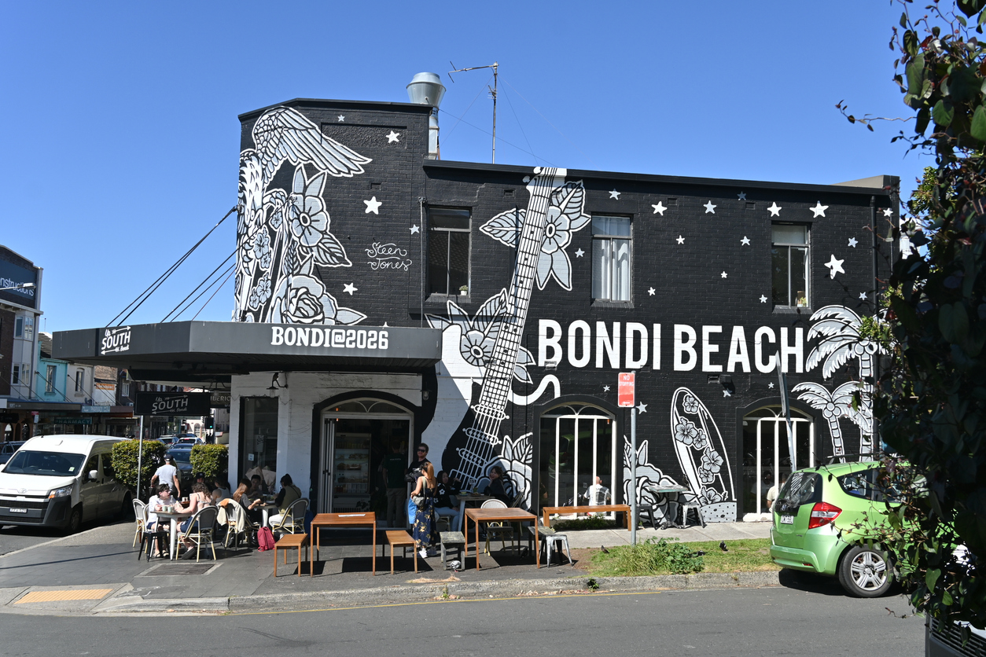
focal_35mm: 35
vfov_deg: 37.6
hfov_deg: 54.1
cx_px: 493
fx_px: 965
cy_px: 328
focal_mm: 23.5
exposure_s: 1/500
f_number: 6.3
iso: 100
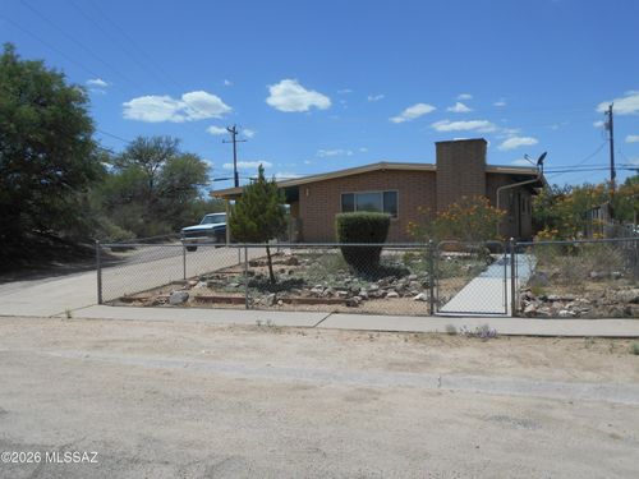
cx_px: 320
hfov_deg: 63.4
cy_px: 240
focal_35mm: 28
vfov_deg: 49.7
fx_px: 517
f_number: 3.4
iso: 80
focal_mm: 5.1
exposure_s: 1/1600
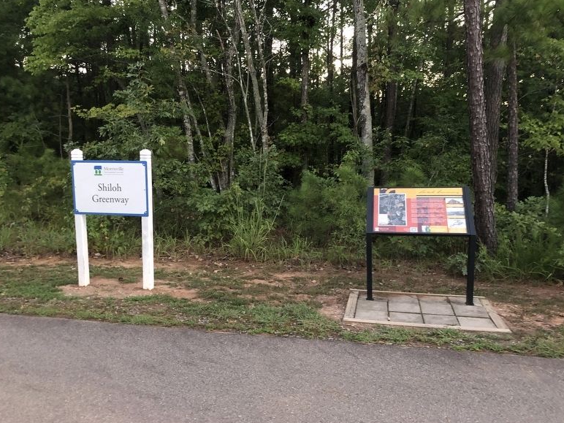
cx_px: 287
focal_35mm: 29
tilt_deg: -9.3
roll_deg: -0.7
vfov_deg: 48.2
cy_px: 216
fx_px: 472
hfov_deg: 61.7
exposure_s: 1/6
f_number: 1.8
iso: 100
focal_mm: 4
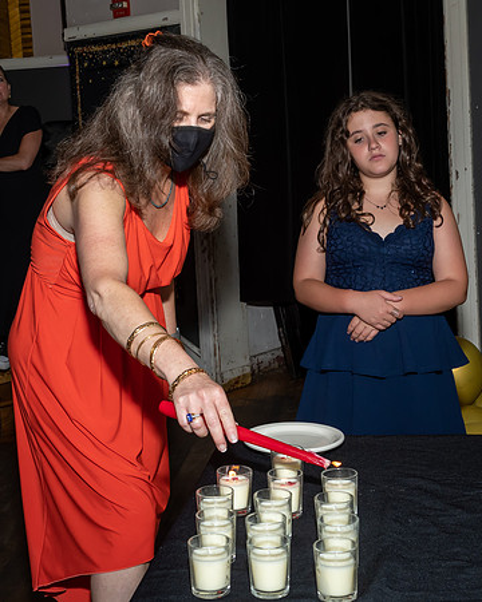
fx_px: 1047
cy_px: 238
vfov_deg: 32.0
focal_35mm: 59
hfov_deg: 25.9
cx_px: 234
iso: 500
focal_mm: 23
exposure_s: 1/250
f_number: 6.3
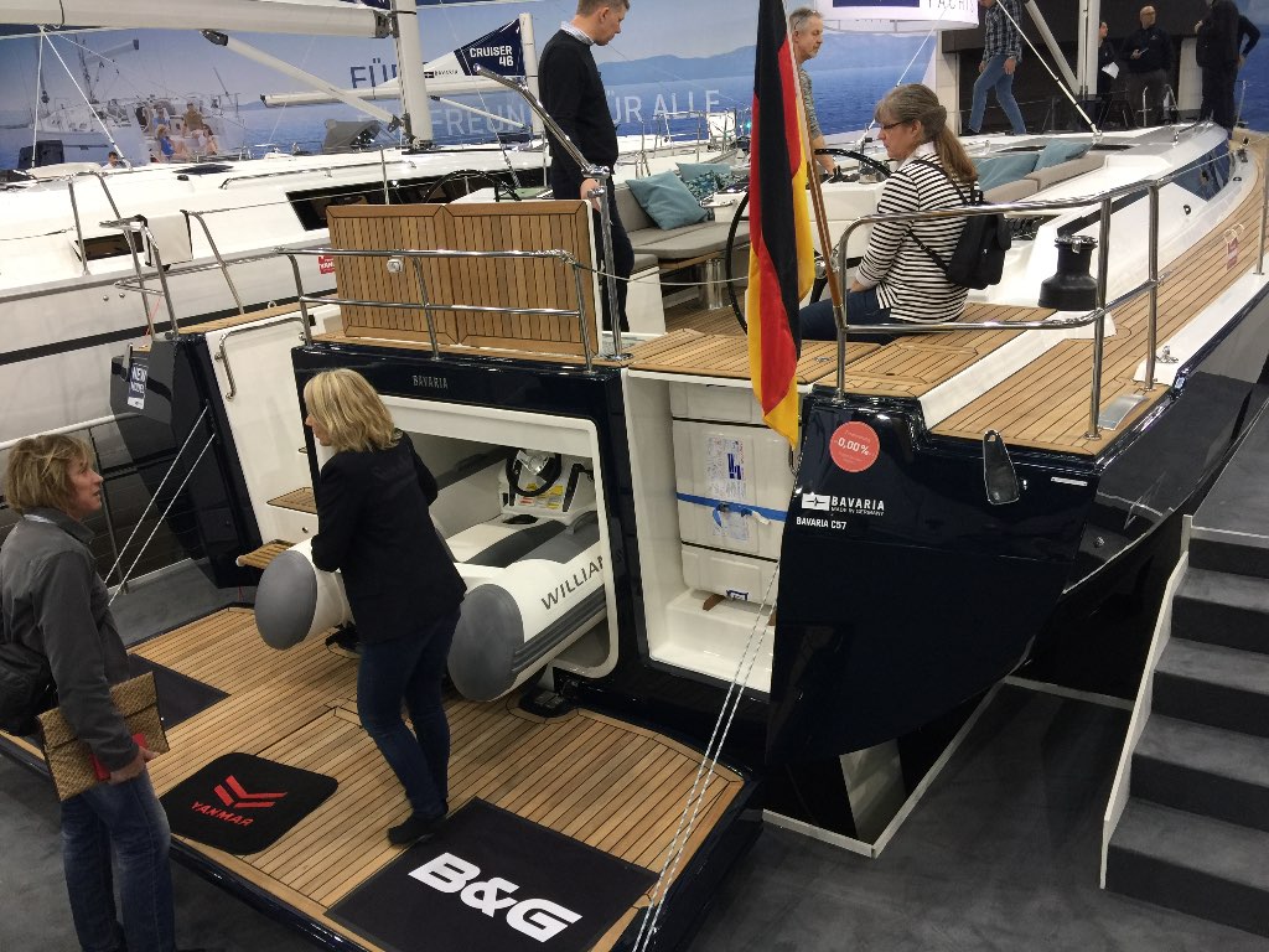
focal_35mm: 29
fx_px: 1063
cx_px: 634
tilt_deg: -16.1
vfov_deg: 48.2
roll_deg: +4.6
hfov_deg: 61.7
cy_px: 476
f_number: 2.2
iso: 50
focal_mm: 4.15
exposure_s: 1/33
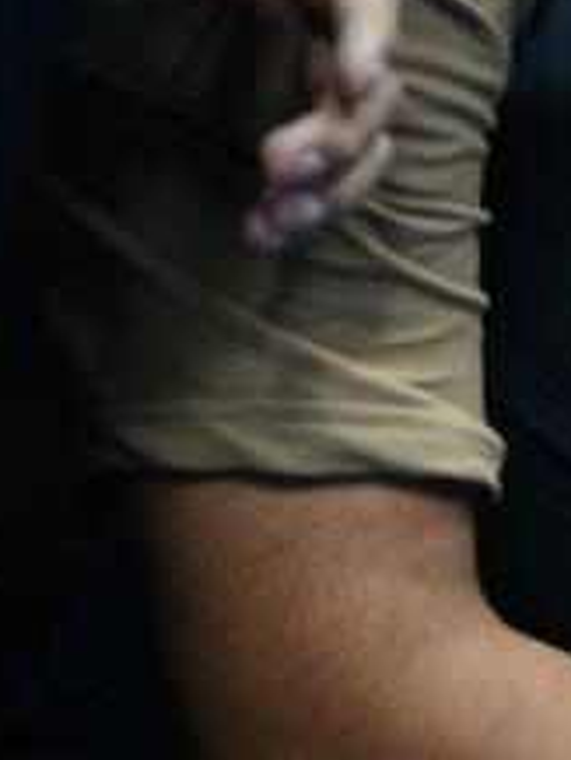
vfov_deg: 17.9
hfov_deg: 10.7
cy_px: 613
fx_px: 2395
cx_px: 1545
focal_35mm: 109
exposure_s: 1/125
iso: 2500
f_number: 2.8
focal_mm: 24
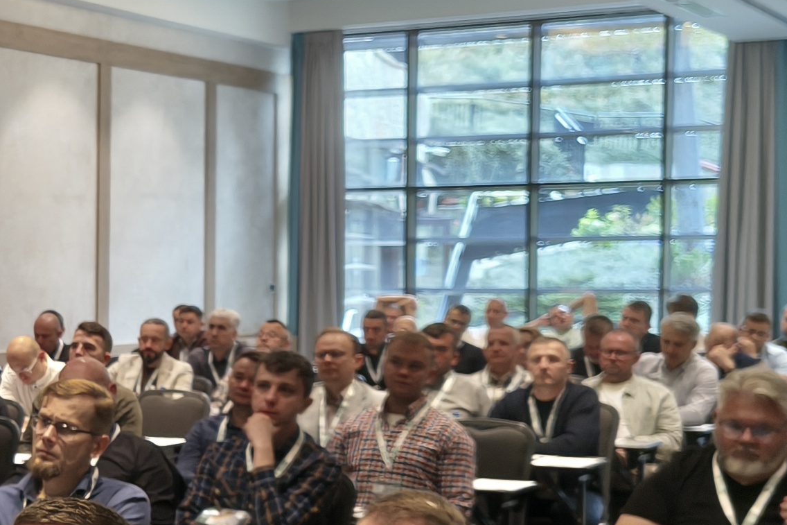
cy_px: 384
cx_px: -156
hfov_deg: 21.1
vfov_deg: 15.1
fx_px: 1967
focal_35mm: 90
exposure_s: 1/50
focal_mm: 5.56
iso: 612
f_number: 1.8
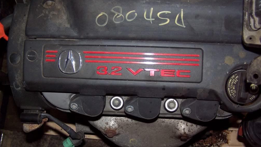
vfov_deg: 28.2
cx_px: 129
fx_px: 291
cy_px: 93
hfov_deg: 48.3
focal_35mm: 42
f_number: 2.8
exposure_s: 1/60
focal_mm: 6.3
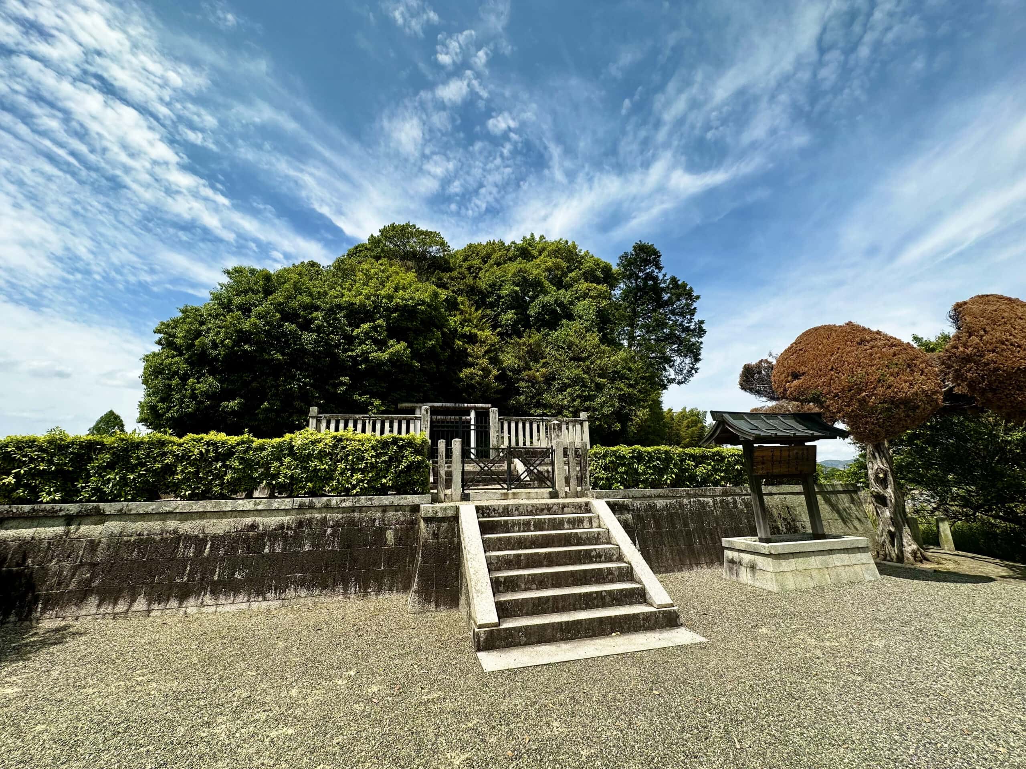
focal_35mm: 14
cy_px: 384
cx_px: 513
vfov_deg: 85.7
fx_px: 415
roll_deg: +1.4
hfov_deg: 102.1
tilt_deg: +13.5
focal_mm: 2.22
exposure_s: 1/1335
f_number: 2.2
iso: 50
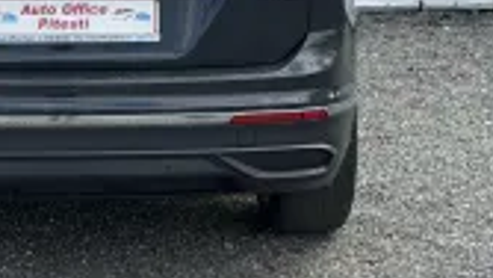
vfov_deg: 10.6
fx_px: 1477
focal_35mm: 113
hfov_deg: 18.7
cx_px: 92
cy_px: 9
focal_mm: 6.76
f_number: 1.78
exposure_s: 1/1353
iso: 64
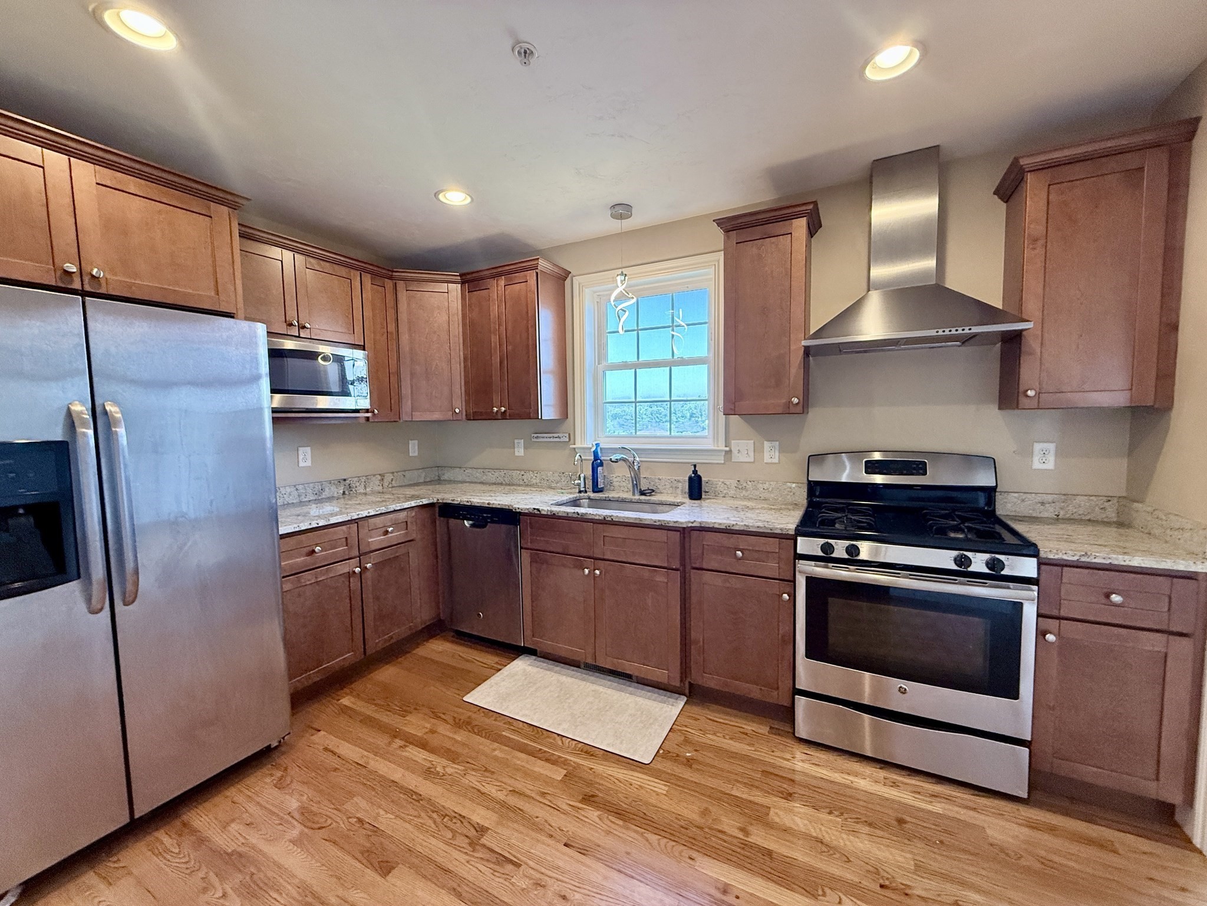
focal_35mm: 14
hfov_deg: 102.1
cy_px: 453
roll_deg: +0.7
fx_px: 488
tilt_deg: -4.4
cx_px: 604
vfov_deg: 85.7
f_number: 2.2
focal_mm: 2.22
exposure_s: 1/120
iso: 250
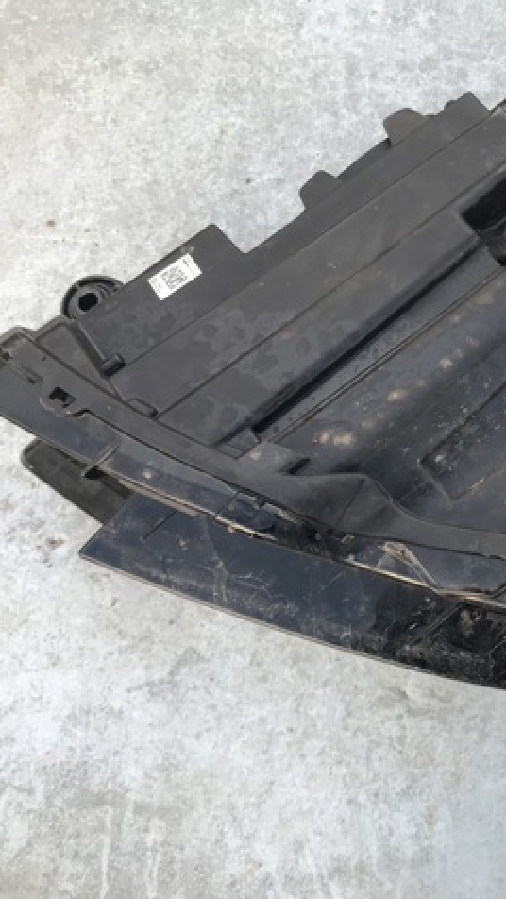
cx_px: 508
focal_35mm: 41
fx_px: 977
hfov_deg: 27.4
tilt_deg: -82.0
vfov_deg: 49.4
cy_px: 449
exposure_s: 1/113
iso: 20
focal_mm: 3.99
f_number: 1.8
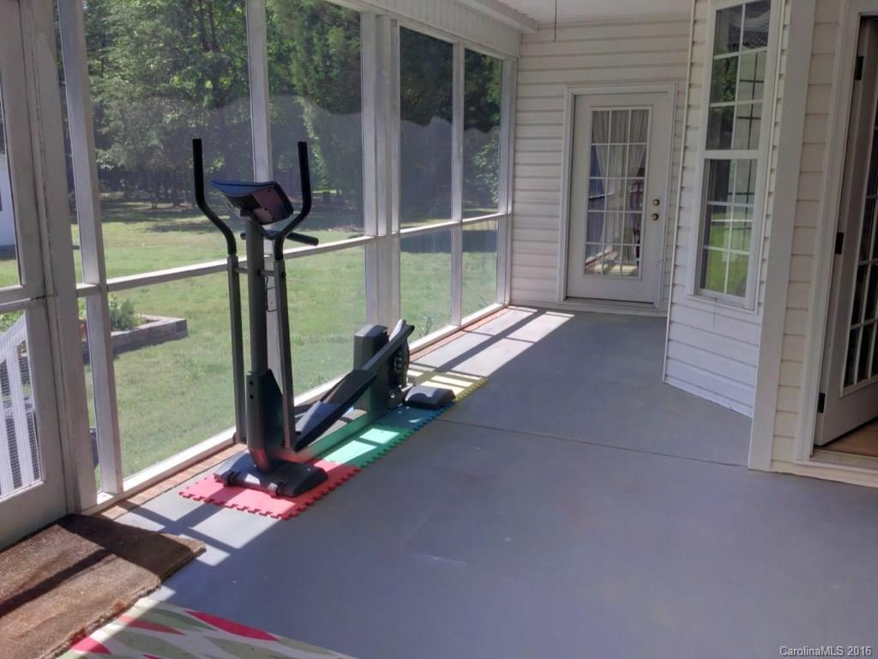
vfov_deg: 45.4
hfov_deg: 58.4
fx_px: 786
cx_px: 439
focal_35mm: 31
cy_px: 330
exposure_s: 1/330
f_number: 2.4
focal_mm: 3.3
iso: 25
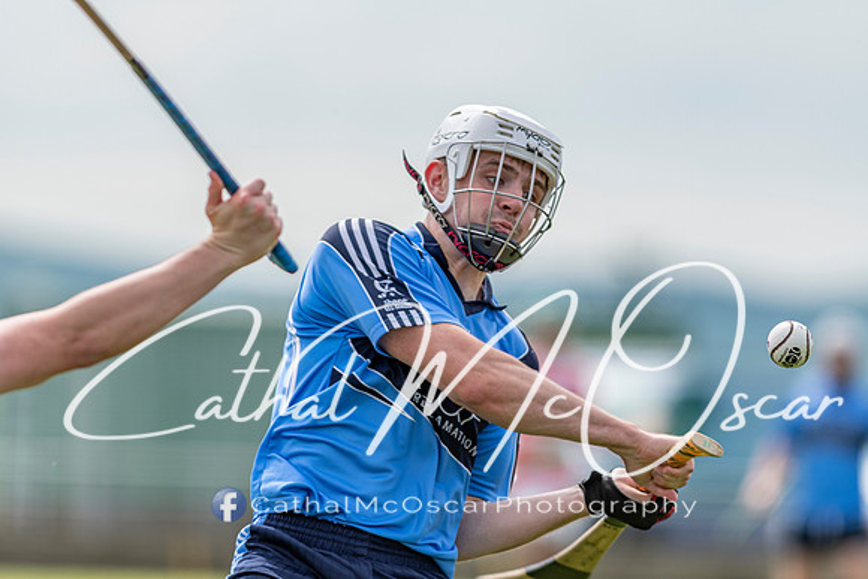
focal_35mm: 450
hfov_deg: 4.6
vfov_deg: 3.1
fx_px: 10852
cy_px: 290
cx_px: 434
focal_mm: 300
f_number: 2.8
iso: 100
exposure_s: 1/1600
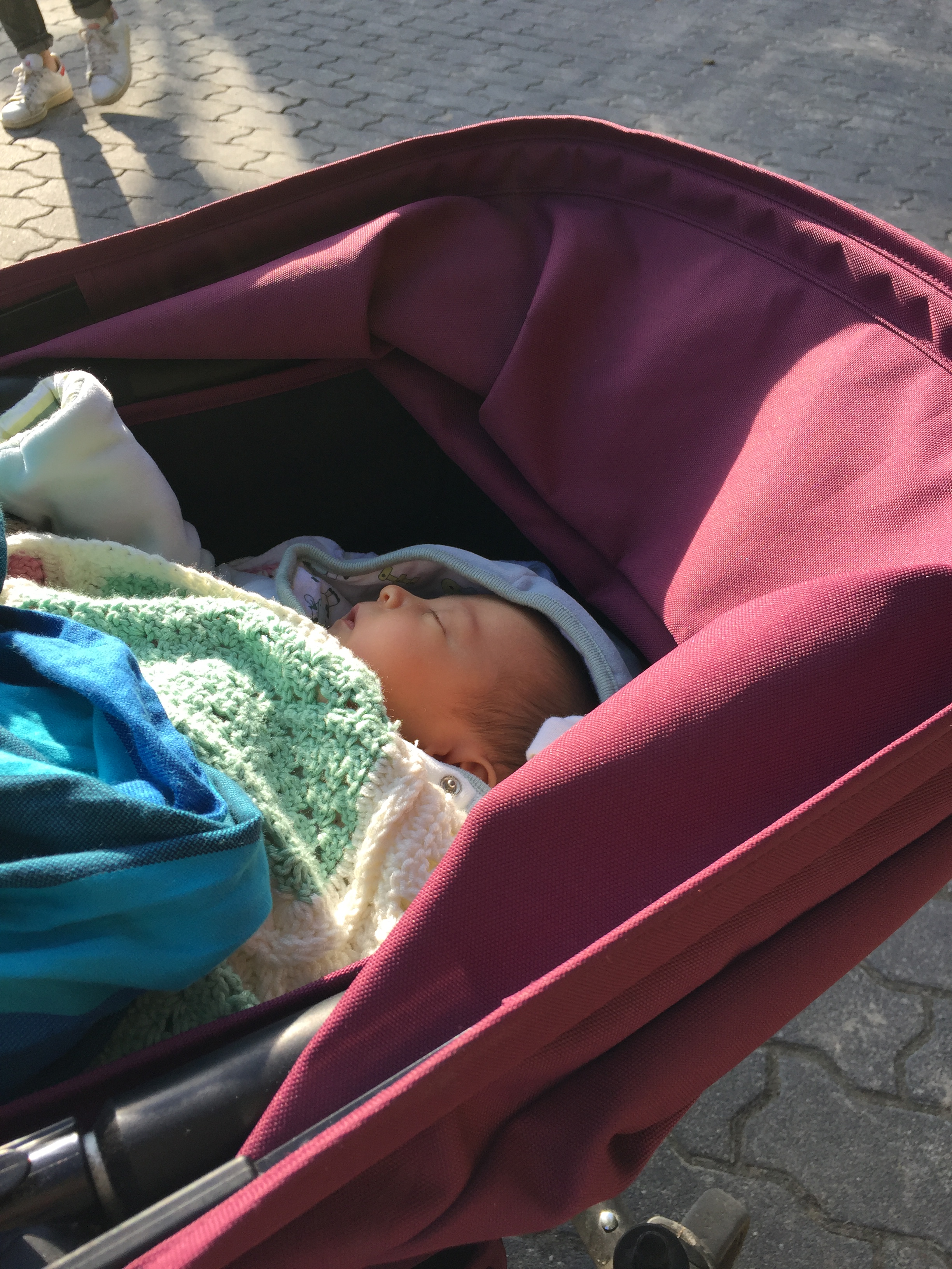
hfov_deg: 48.2
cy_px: 634
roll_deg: +3.8
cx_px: 476
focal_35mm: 29
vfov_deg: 61.7
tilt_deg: -38.4
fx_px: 1063
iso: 32
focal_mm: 4.15
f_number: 2.2
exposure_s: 1/648
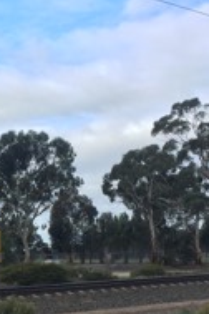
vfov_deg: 24.3
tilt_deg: +5.5
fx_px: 723
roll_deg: +1.7
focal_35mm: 83
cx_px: -17
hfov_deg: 16.0
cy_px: 214
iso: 32
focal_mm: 4.15
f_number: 2.2
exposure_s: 1/719
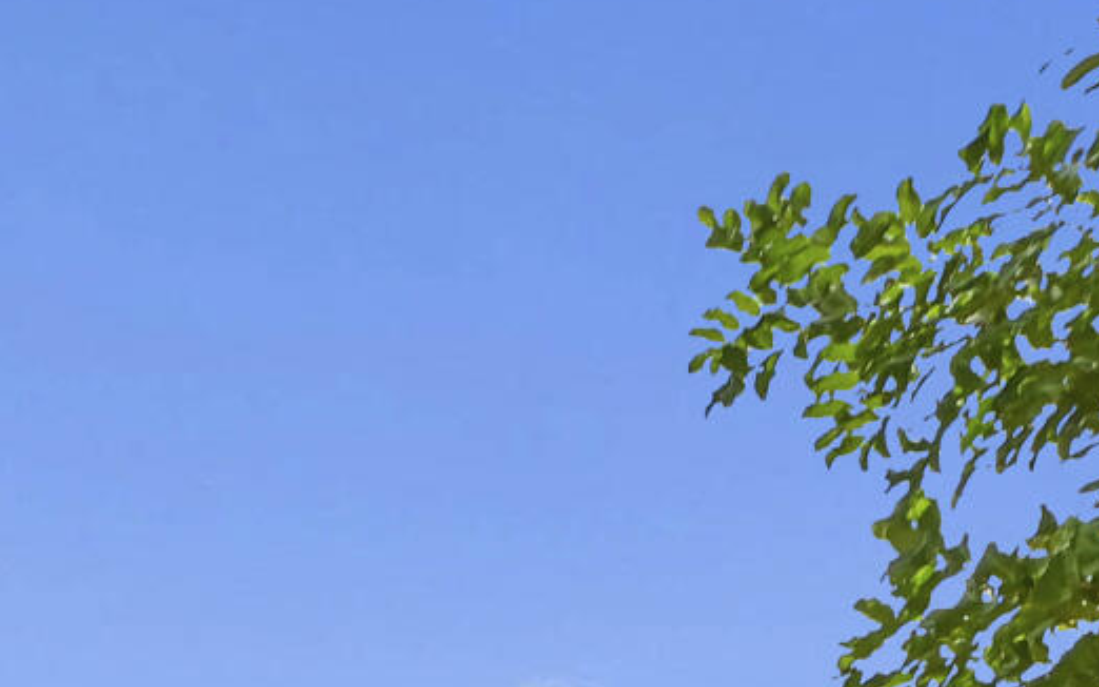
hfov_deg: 22.1
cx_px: -415
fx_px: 2455
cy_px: 1667
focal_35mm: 82
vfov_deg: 12.4
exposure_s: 1/1250
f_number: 9
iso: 400
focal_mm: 14
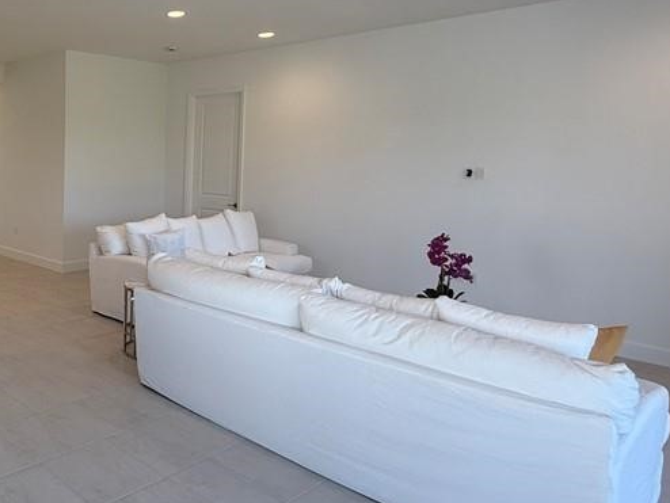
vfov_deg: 47.9
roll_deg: -0.4
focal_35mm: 29
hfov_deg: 52.3
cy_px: 191
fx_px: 562
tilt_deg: -4.0
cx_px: 39
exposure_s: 1/120
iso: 80
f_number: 2.2
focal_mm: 2.22
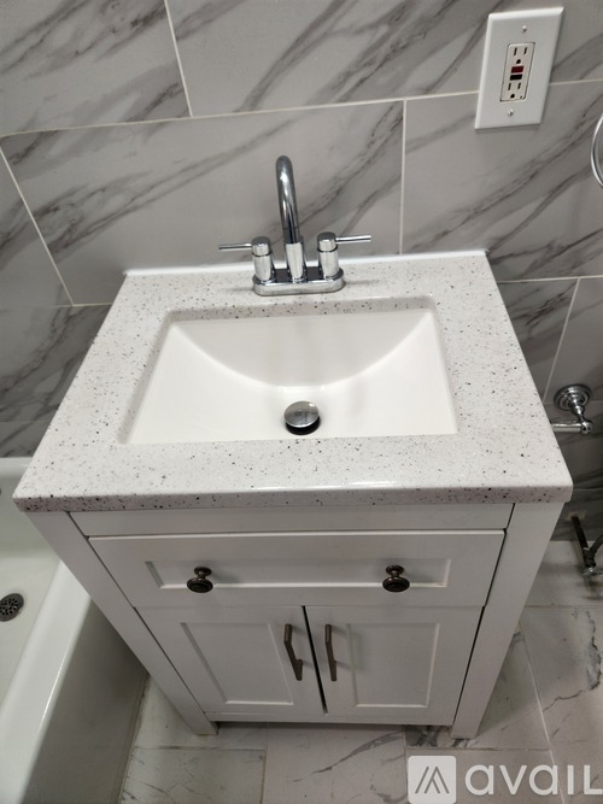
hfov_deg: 58.9
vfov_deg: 73.9
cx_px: 302
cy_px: 402
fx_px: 534
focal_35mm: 23
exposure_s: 1/120
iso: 64
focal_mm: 5.4
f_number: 1.8
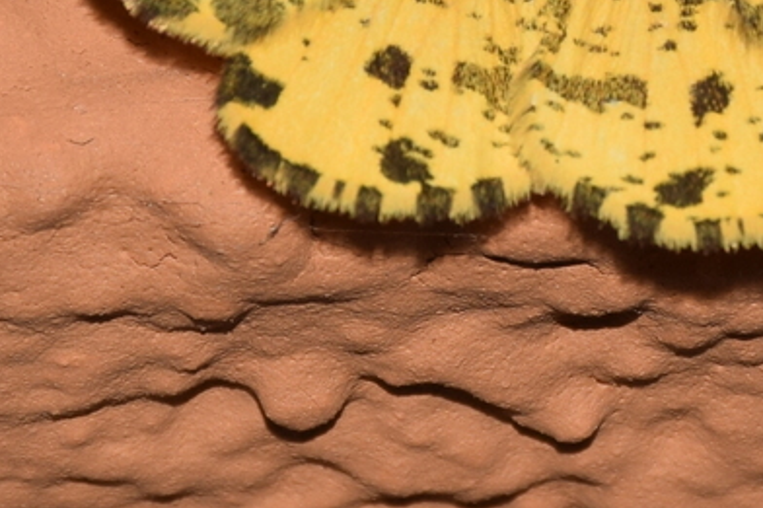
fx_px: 10910
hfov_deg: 4.0
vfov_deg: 2.7
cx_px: 562
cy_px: -43
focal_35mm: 515
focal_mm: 140
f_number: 13
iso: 100
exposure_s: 1/160
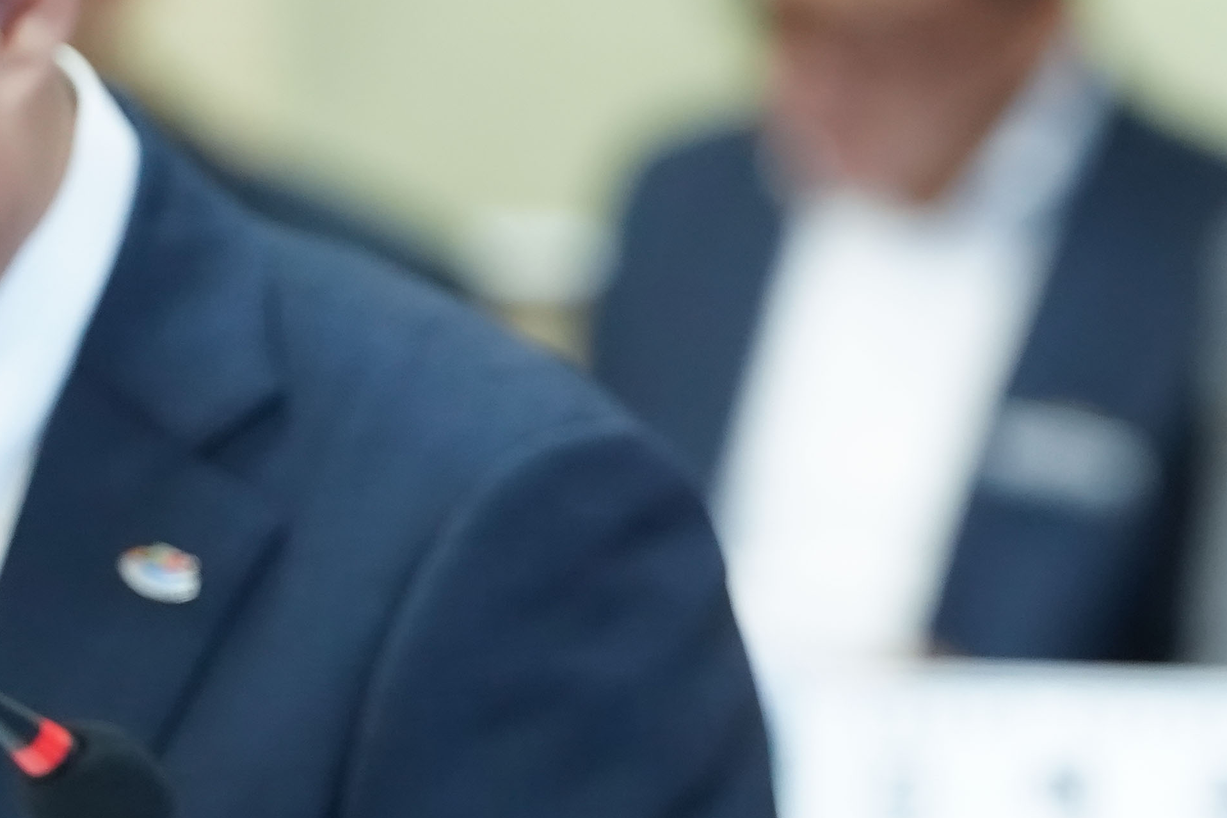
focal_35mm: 507
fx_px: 17279
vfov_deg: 2.7
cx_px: 1825
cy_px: 396
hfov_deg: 4.0
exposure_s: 1/160
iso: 3200
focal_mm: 162
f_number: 3.5
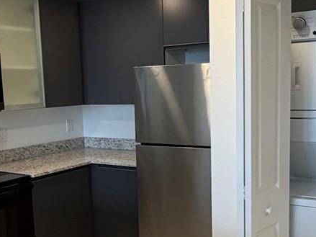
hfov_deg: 37.5
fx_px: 465
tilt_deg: -7.1
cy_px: 148
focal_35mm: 51
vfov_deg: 28.4
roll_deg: +1.7
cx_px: 152
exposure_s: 1/120
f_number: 2.2
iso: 250
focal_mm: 2.22
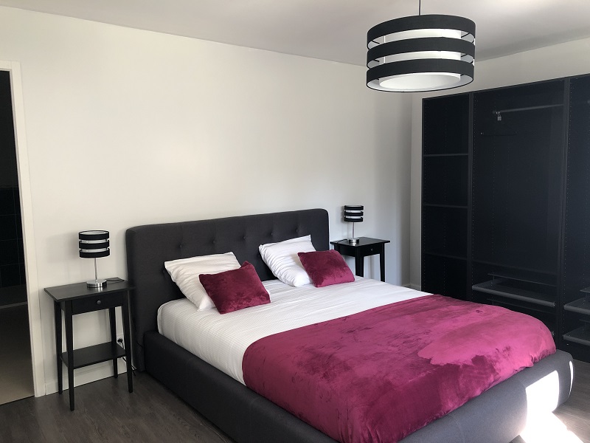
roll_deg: +1.7
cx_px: 295
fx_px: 477
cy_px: 222
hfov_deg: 63.4
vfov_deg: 49.7
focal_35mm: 28
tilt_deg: -6.1
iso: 32
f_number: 1.8
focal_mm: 3.99
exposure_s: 1/30
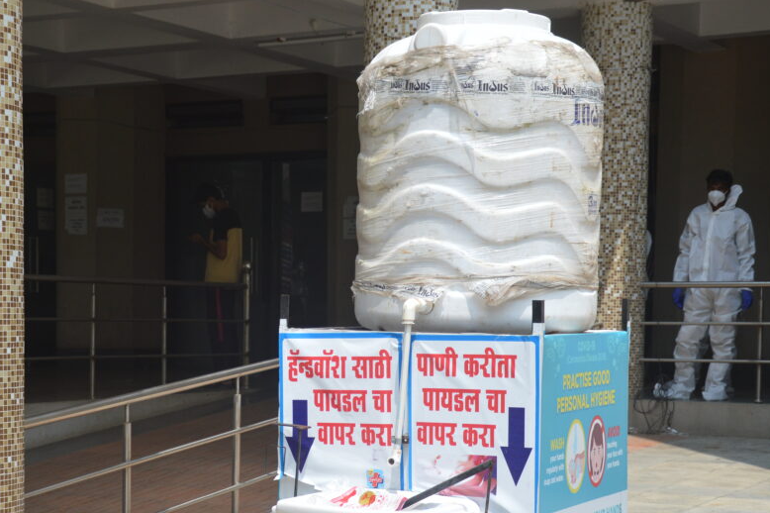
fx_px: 1582
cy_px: 377
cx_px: 300
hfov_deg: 27.3
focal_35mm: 74
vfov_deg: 18.3
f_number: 4.2
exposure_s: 1/1250
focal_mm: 32
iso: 200
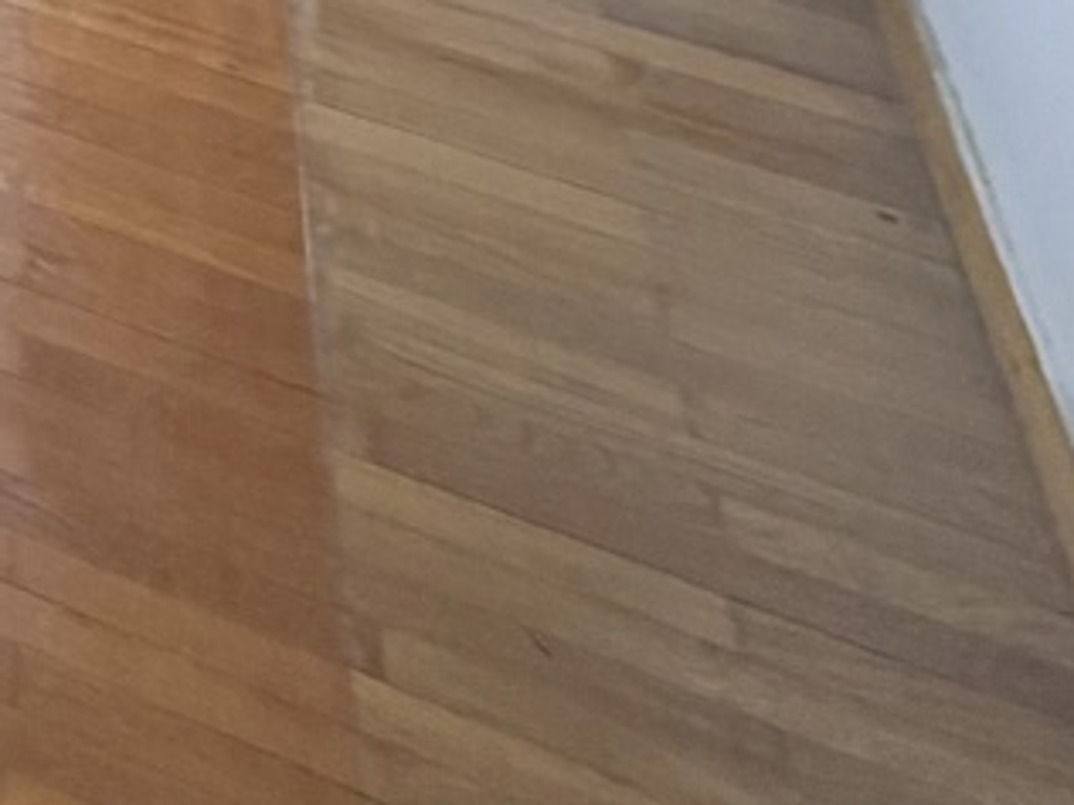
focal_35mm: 85
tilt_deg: -10.8
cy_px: -1545
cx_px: -1288
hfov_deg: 15.8
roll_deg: +1.5
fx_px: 2637
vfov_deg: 11.3
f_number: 2.2
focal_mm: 2.22
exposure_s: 1/121
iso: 160
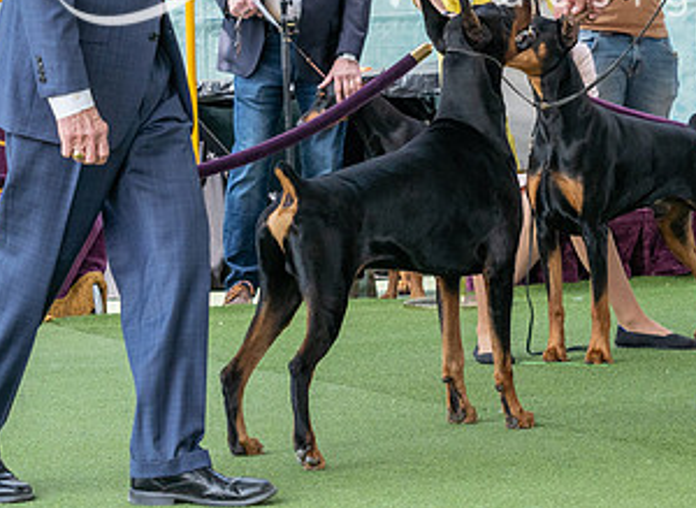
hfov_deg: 10.2
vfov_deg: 7.5
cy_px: 19
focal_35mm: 195
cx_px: 418
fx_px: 3883
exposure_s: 1/1000
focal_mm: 86
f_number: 6.3
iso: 1600
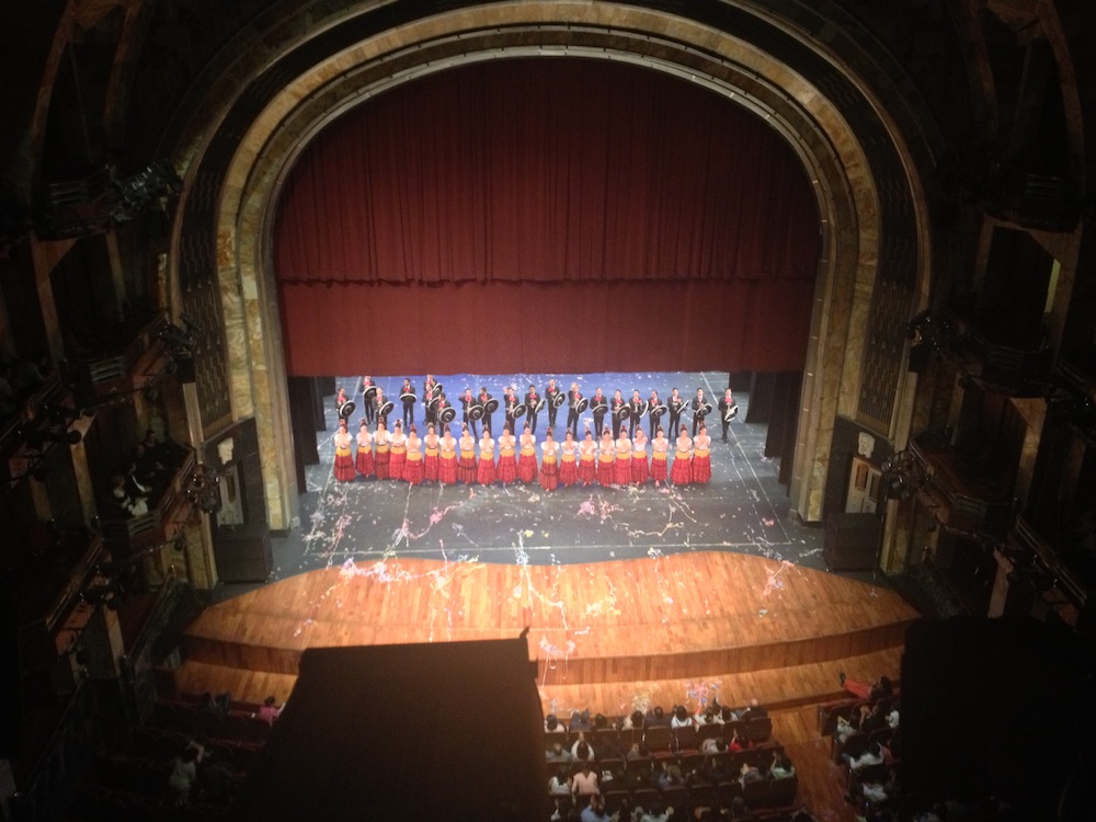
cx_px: 548
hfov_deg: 52.6
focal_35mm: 35
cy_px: 411
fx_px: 1108
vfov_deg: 40.7
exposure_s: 1/15
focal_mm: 4.28
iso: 500
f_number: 2.4
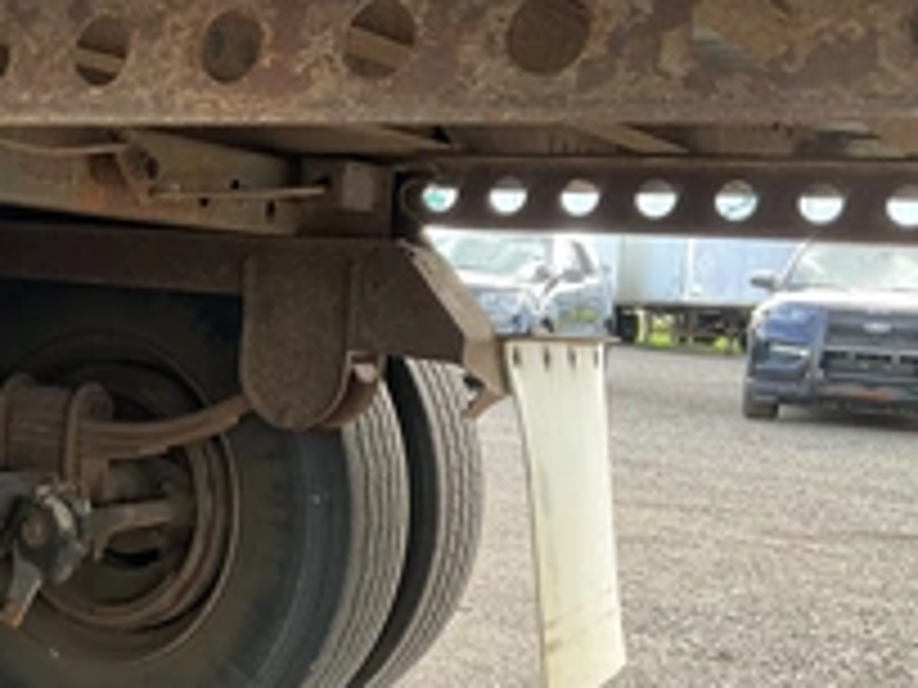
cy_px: 409
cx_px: 130
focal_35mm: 57
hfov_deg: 32.5
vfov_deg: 25.6
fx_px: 1512
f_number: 1.8
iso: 50
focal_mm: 3
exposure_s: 1/122
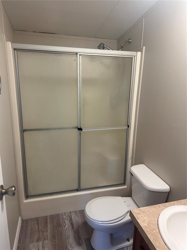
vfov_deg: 71.6
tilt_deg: -12.5
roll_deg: -2.6
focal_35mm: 24
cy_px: 125
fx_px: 173
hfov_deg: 56.8
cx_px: 94
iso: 200
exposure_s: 1/120
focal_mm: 6.86
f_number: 1.78
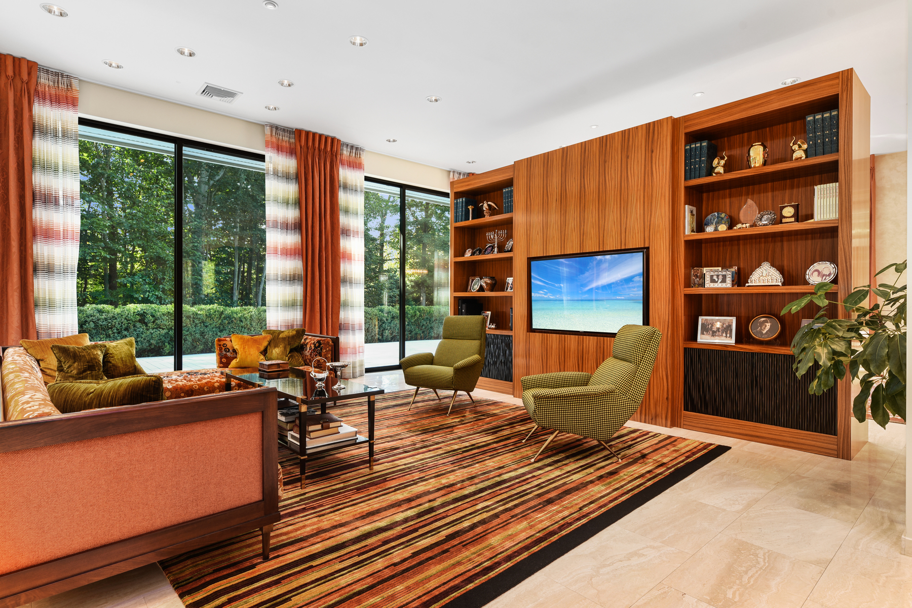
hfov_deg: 86.9
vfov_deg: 64.6
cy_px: 304
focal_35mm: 19
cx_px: 456
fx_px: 481
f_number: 8
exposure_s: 1/4
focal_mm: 19
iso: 400
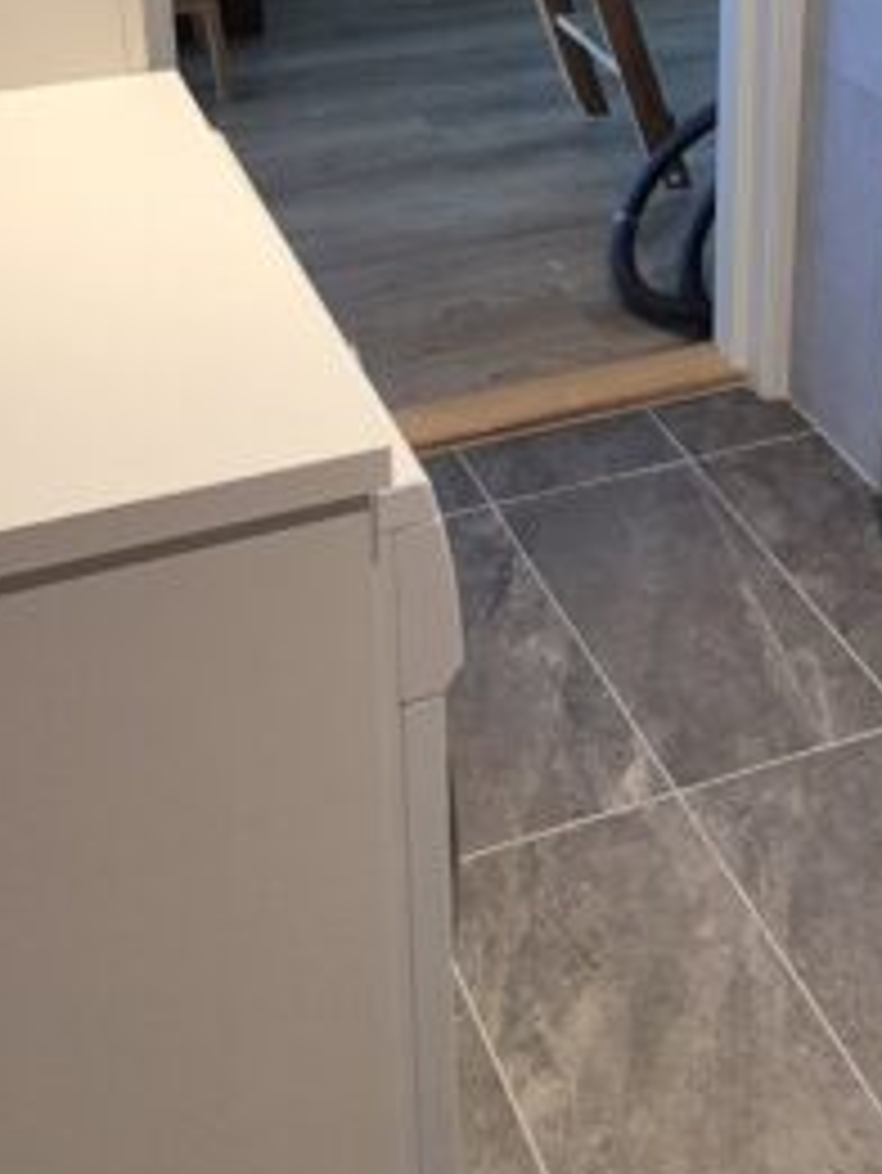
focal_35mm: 51
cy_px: 49
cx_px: 720
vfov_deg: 34.7
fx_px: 1731
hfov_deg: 27.9
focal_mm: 2.2
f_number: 2.2
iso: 125
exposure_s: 1/50
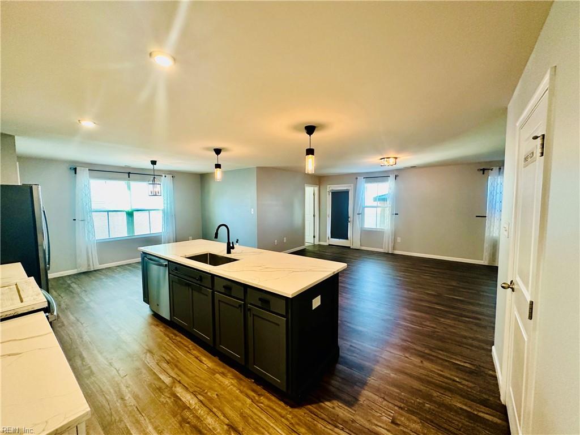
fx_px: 235
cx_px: 290
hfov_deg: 102.1
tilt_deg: -3.5
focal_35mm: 14
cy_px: 218
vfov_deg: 85.7
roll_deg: +0.1
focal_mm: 2.22
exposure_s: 1/60
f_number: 2.2
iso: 320
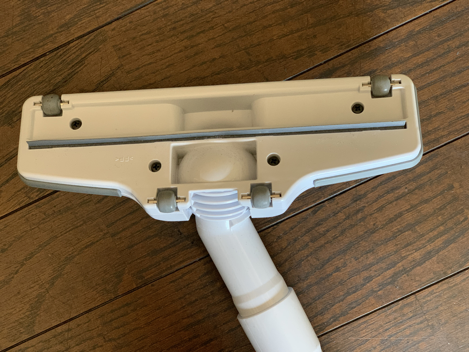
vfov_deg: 28.0
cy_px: 176
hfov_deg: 36.8
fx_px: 705
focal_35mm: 52
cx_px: 234
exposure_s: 1/60
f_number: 2.4
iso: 400
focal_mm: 6
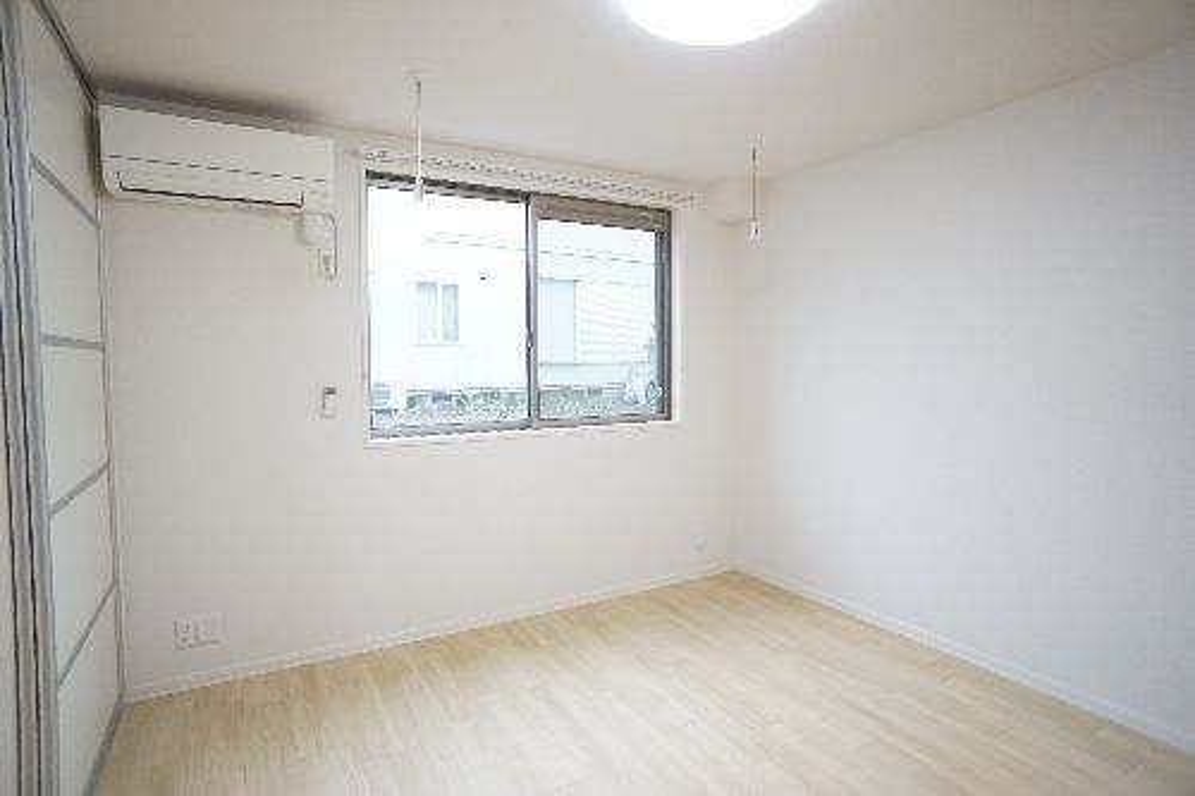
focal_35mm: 24
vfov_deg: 53.1
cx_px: 598
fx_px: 796
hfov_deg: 73.8
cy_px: 398
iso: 640
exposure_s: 1/60
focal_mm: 16
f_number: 2.8
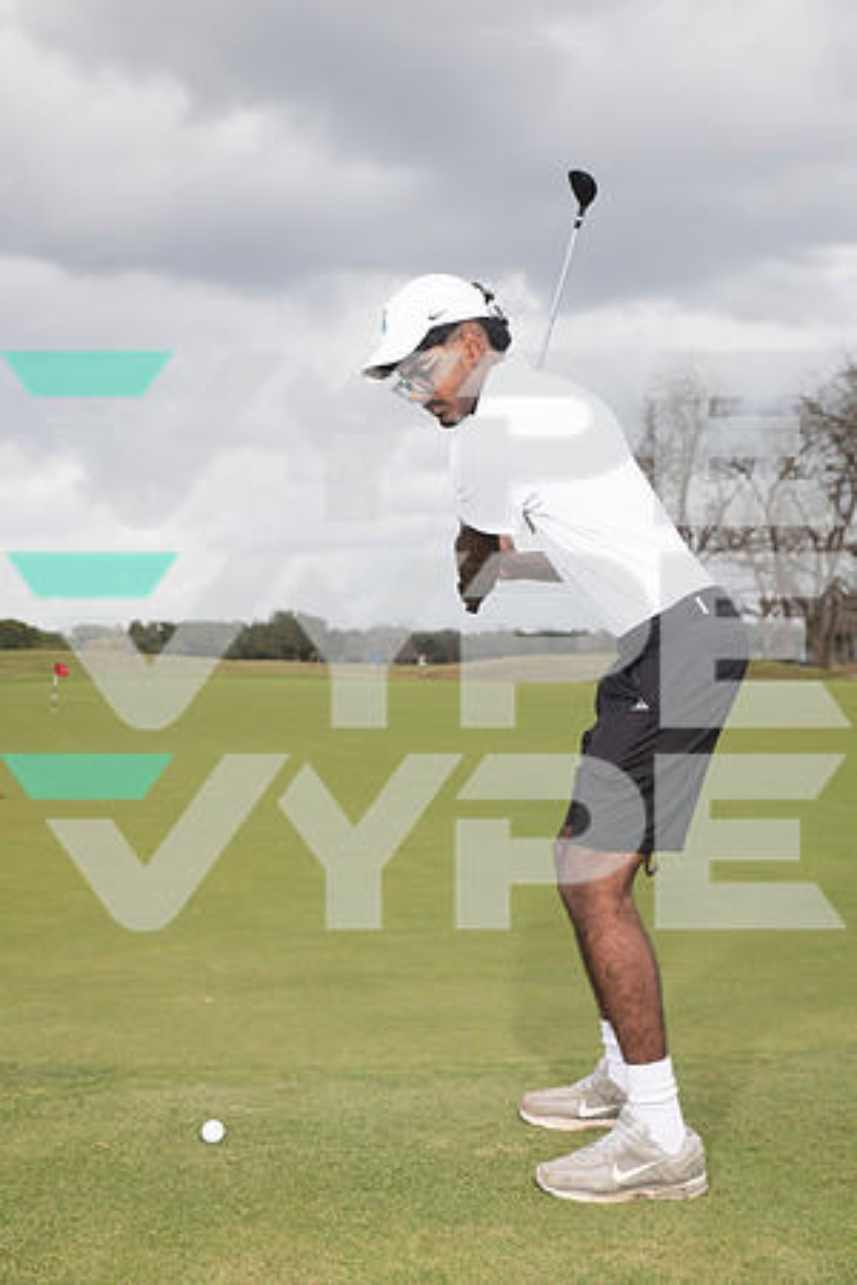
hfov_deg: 29.2
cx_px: 428
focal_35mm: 46
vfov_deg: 42.7
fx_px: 1642
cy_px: 642
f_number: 6.3
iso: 100
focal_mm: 46
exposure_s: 1/320
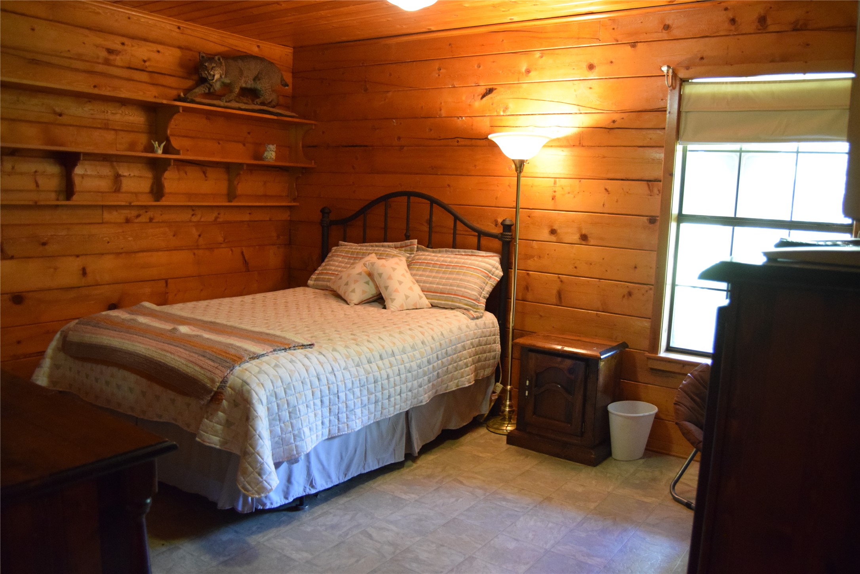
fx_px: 645
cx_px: 430
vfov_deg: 47.9
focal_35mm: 27
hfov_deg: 67.4
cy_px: 287
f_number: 3.5
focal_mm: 18
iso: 3600
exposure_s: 1/60
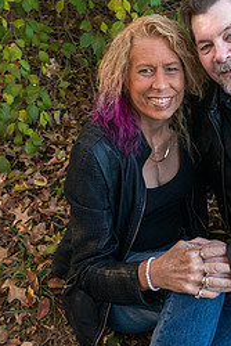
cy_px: 84
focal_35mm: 63
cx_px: 187
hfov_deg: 21.3
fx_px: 605
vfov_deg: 31.3
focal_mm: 35
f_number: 4.5
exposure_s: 1/800
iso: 2000
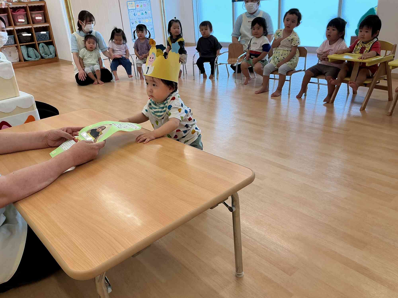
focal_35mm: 29
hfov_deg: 61.7
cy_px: 149
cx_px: 199
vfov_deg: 48.2
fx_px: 333
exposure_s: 1/120
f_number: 1.8
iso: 25
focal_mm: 3
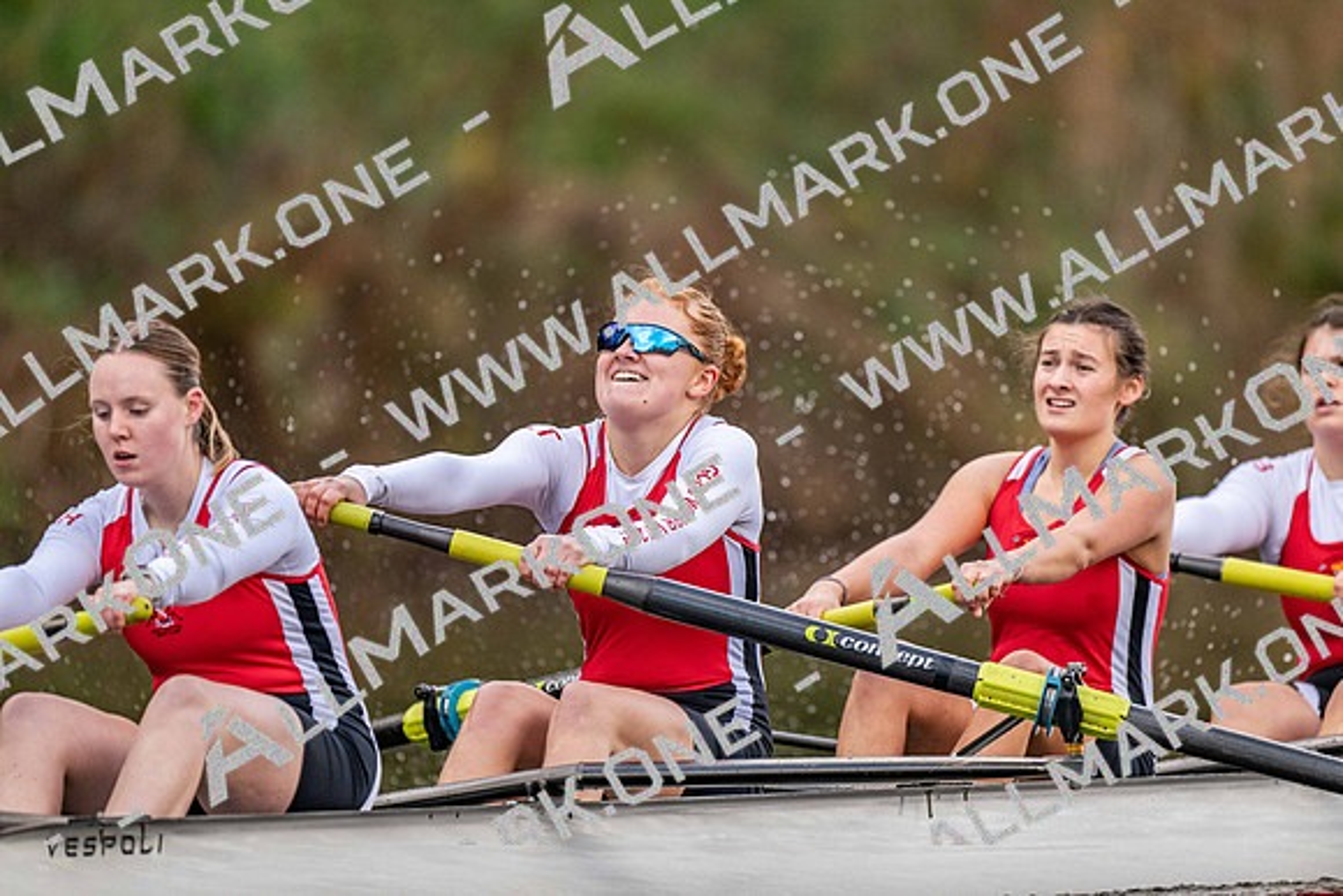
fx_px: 22388
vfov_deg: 2.3
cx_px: 672
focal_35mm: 600
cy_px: 448
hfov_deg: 3.4
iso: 2000
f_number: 4
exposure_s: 1/2500
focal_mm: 600
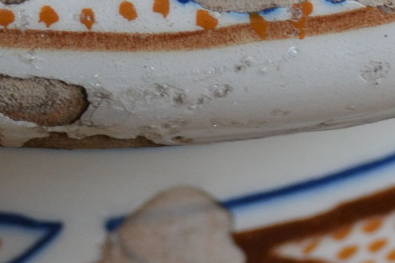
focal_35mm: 299
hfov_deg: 6.9
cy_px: -388
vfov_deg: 4.5
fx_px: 3282
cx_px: 34
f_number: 5
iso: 400
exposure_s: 1/60
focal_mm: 38
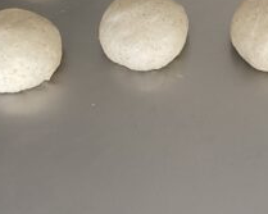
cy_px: -27
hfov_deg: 23.1
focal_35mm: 81
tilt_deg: -50.8
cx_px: 230
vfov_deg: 18.2
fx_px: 642
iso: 160
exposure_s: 1/60
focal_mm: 4.25
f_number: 1.8
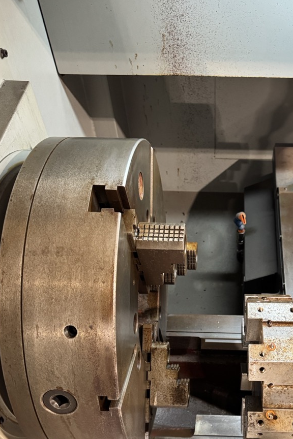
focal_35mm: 37
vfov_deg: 50.6
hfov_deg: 35.3
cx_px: 214
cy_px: 306
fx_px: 452
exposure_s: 1/60
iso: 500
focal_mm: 6.76
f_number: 1.78
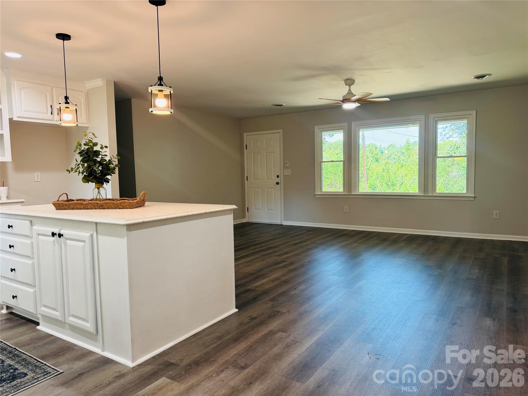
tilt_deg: -4.5
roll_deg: +0.8
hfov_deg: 71.6
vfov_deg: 56.8
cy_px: 198
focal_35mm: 24
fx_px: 366
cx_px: 264
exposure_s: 1/120
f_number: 1.78
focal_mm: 6.76
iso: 125
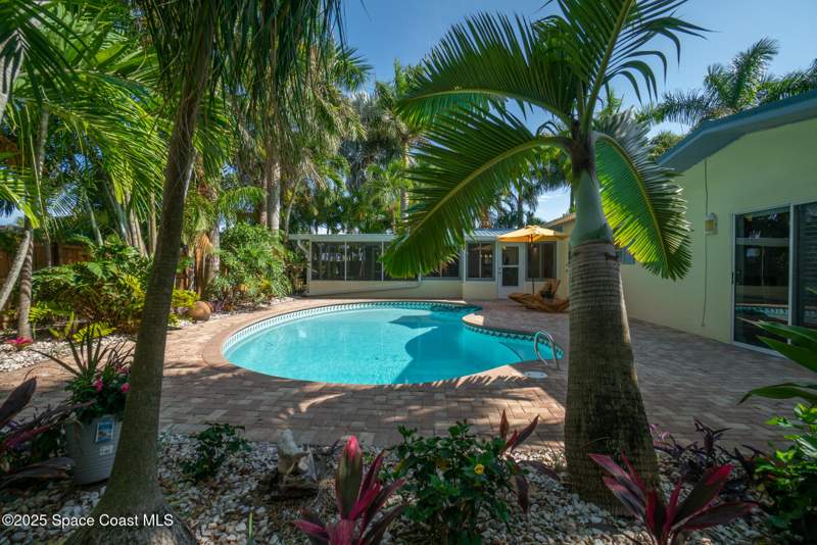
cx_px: 408
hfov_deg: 100.1
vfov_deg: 77.1
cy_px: 272
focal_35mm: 15
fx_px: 342
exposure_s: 1/125
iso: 100
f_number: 8
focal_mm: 10
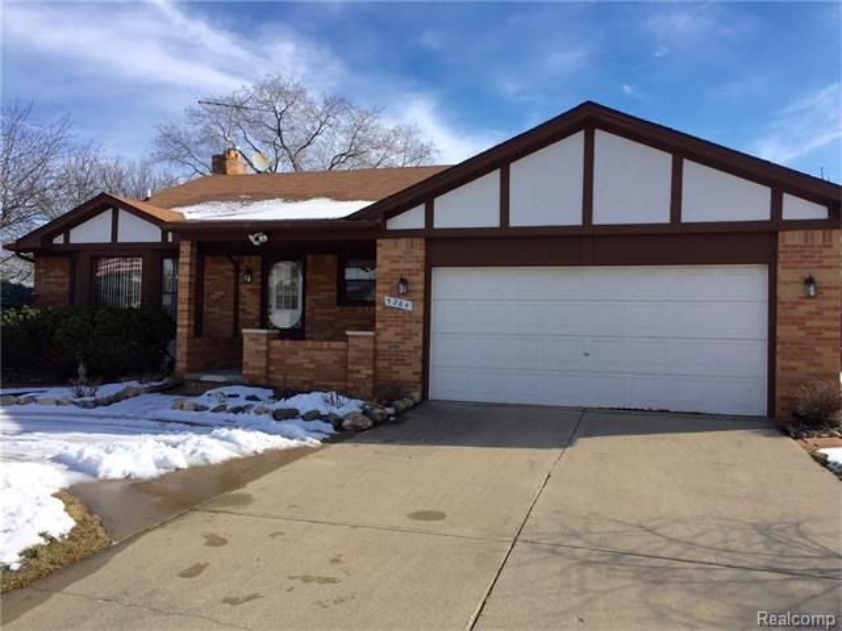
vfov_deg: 48.2
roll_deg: -0.7
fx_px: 705
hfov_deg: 61.7
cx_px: 421
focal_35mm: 29
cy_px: 316
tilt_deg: +1.9
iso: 32
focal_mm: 4.15
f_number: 2.2
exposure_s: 1/2639
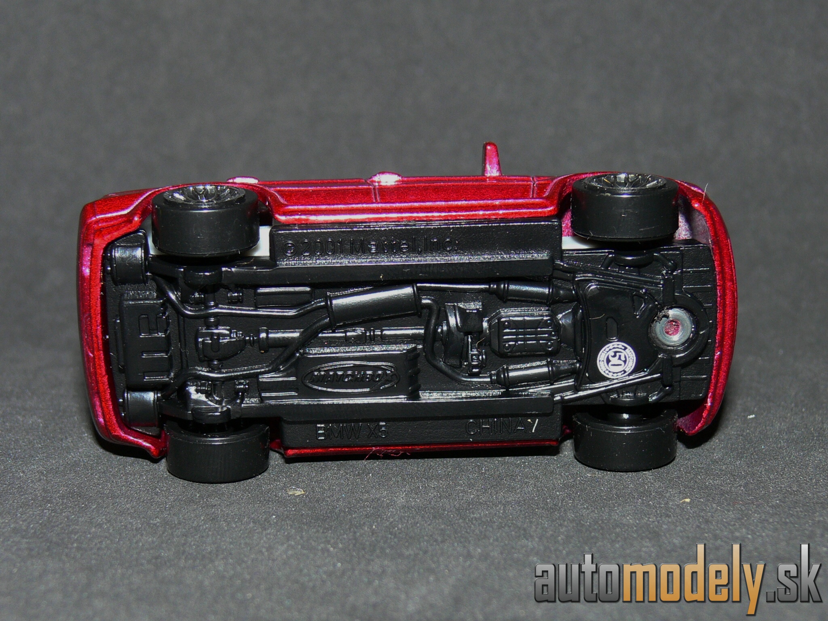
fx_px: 1818
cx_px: 414
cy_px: 310
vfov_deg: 19.4
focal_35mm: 76
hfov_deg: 25.7
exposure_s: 1/30
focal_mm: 12
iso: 100
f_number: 4
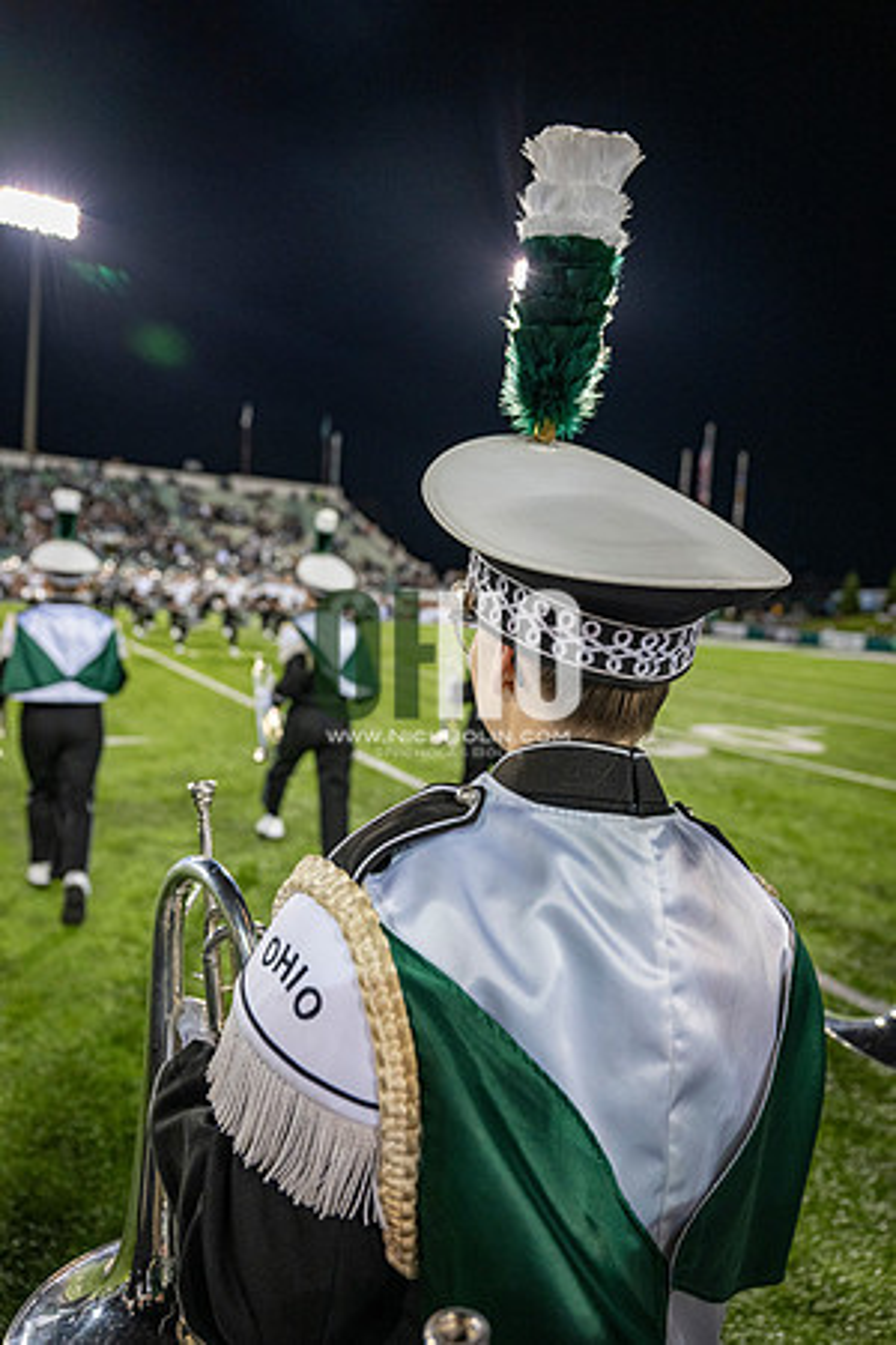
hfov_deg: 53.1
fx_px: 896
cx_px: 448
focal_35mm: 24
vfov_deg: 73.7
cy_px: 672
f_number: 3.2
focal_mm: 24
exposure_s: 1/500
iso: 1250
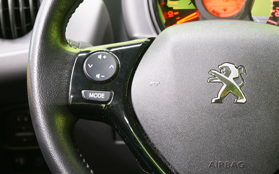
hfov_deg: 22.9
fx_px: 677
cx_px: 230
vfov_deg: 14.7
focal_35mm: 89
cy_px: 79
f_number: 5.6
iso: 1600
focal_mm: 41
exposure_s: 1/10
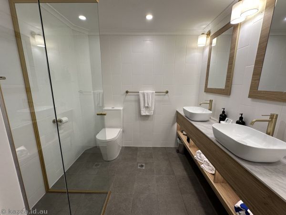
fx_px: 116
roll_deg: -0.6
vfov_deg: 85.7
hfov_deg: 102.1
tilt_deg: -11.6
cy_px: 108
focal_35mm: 14
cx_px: 143
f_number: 2.2
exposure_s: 1/100
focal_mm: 2.22
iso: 80
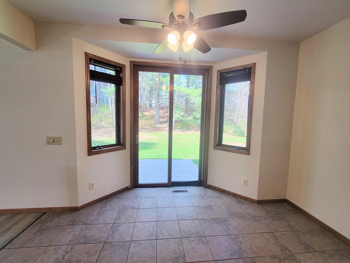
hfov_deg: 106.2
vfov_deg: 89.9
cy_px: 132
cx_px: 175
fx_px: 131
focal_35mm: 13
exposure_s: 1/120
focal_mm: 2.2
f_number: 2.2
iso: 80
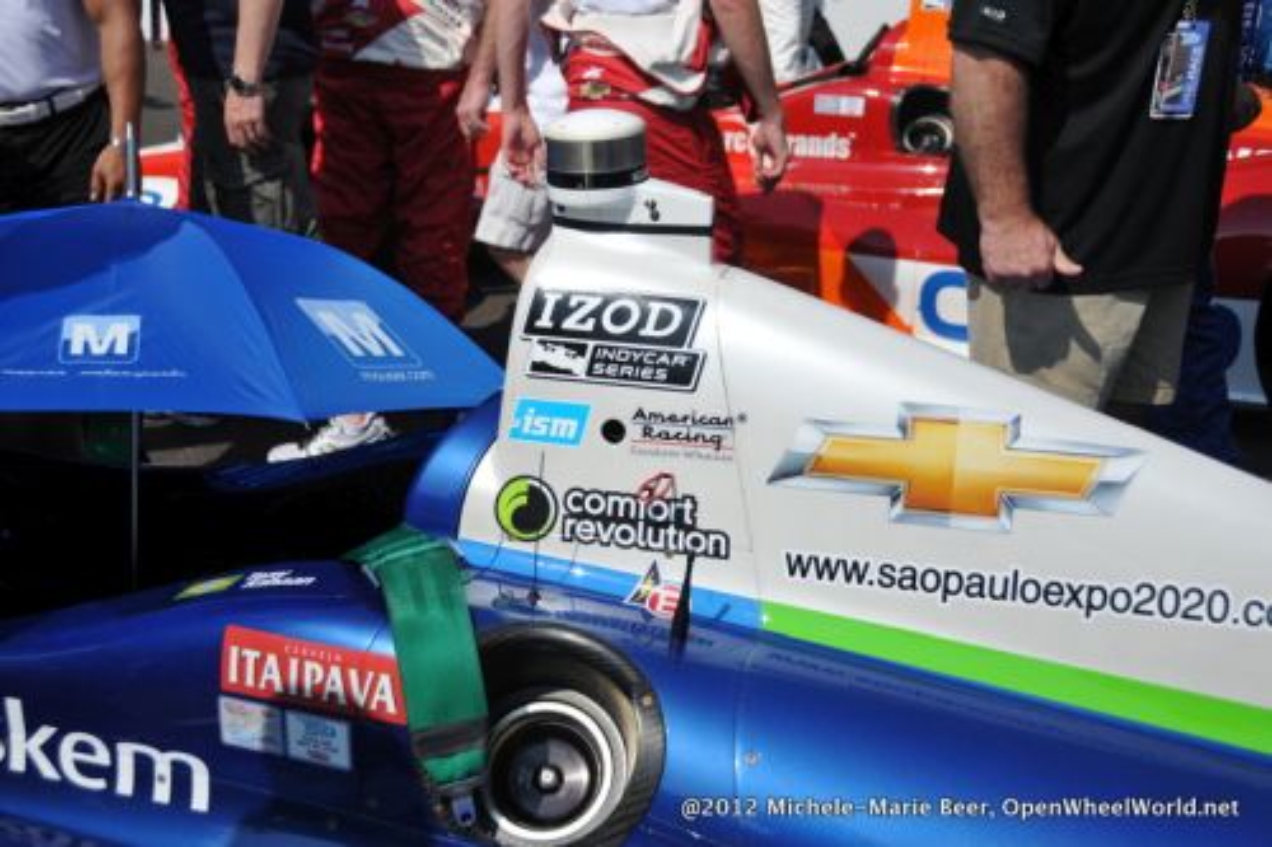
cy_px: 424
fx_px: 1695
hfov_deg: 41.1
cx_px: 636
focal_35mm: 48
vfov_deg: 28.1
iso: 560
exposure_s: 1/8000
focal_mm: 32
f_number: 4
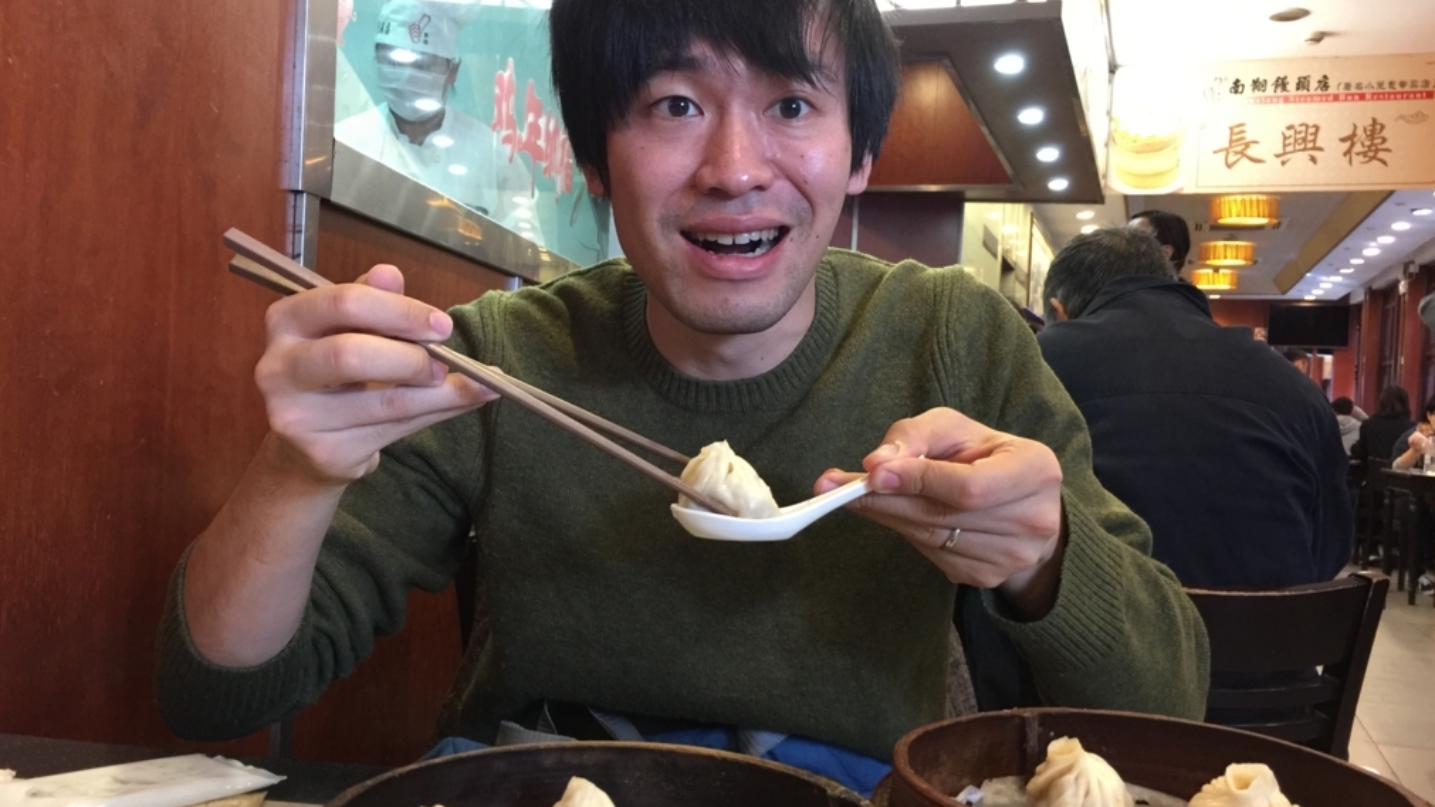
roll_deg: -2.0
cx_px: 718
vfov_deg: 36.7
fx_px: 1218
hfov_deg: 61.0
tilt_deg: -1.1
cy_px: 427
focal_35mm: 32
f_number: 2.2
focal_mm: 4.15
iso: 125
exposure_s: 1/17
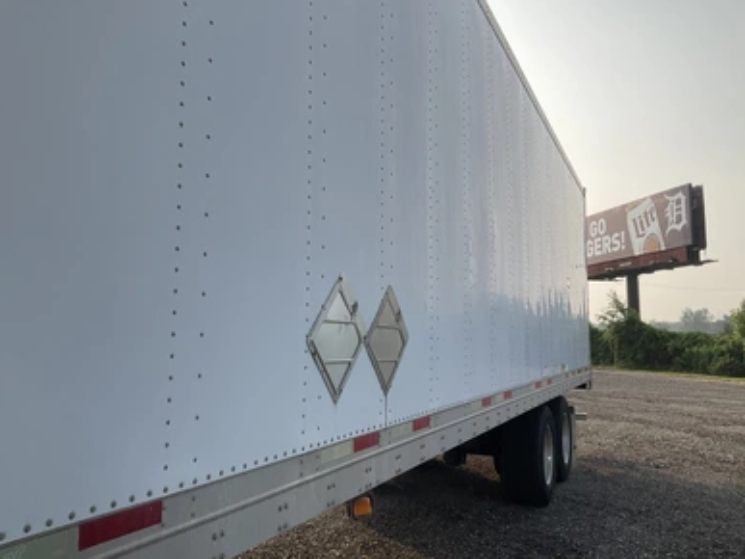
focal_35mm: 30
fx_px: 645
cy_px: 280
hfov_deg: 60.0
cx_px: 383
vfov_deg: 46.8
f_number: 1.8
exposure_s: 1/962
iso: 25
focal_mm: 3
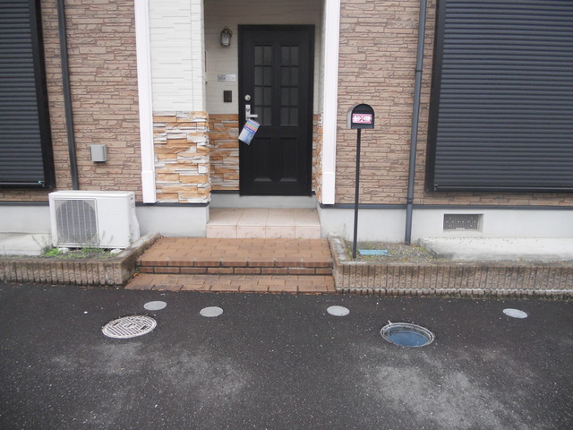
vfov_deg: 51.4
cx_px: 286
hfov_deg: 65.3
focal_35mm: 27
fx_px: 447
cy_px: 215
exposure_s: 1/125
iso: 200
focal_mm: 4.9
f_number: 3.2
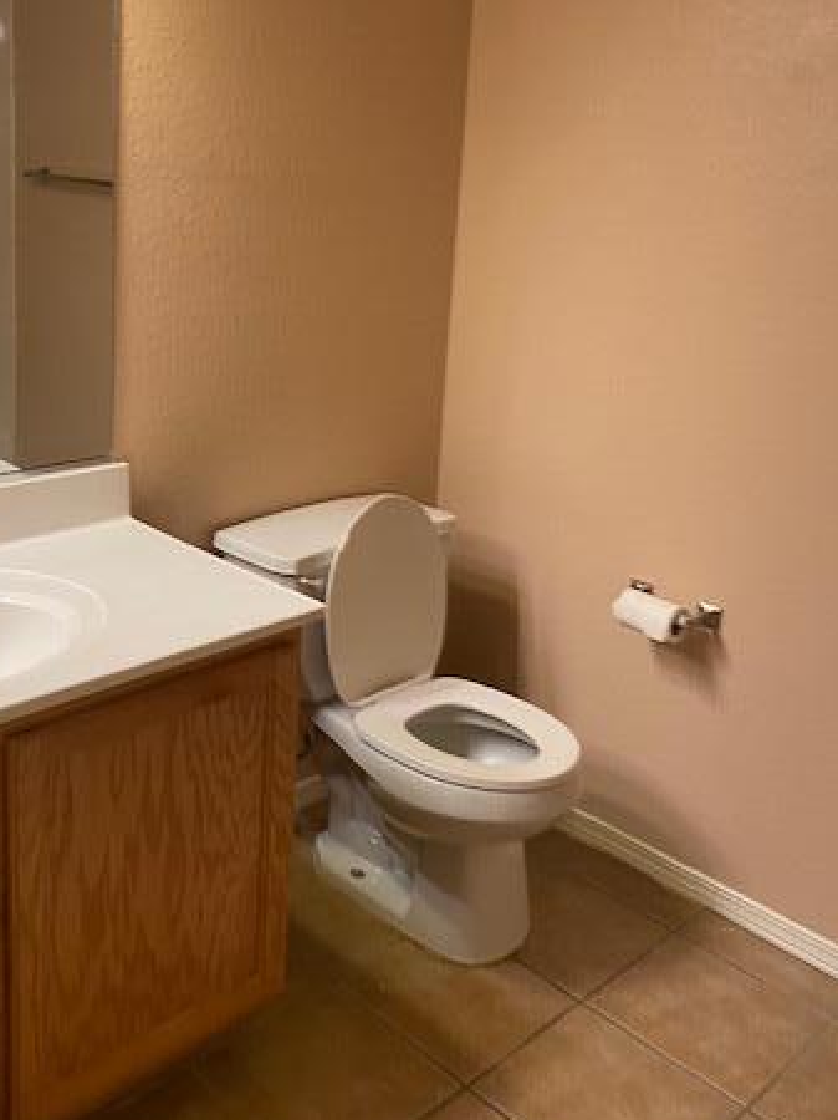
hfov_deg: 38.3
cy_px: 396
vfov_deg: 49.5
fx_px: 1195
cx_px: 288
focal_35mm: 37
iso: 100
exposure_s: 1/60
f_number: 1.8
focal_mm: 4.25
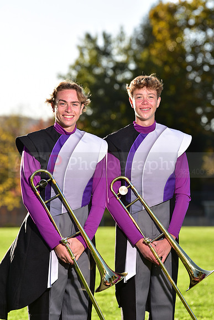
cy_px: 160
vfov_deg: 11.1
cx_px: 107
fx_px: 1648
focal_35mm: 185
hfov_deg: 7.4
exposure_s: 1/200
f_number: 5.6
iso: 80
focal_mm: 185
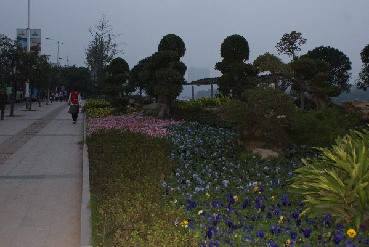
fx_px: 400
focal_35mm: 39
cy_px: 124
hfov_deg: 49.5
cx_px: 184
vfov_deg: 34.3
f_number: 5.6
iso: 400
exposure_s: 1/60
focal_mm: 26
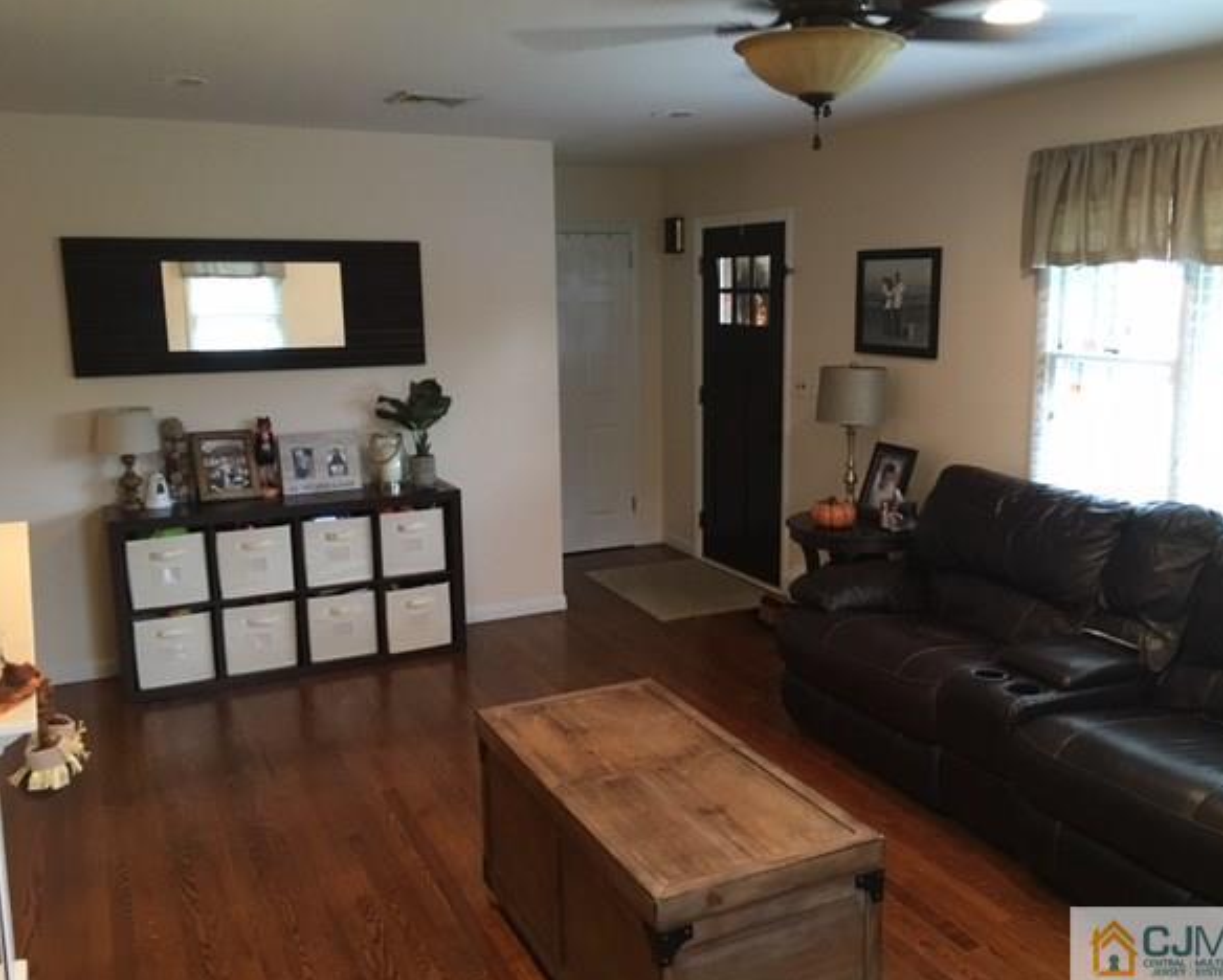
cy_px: 486
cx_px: 668
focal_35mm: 31
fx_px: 1123
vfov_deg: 47.2
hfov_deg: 57.1
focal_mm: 4.15
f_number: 2.2
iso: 200
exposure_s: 1/24
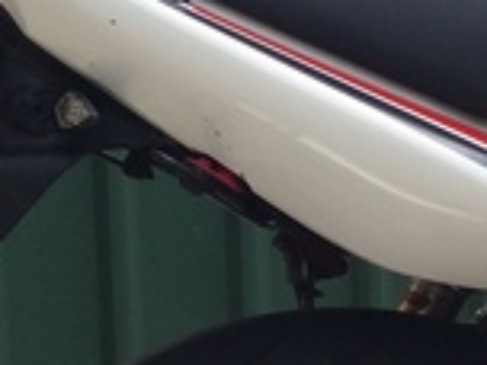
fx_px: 2223
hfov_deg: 11.8
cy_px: 435
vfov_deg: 9.3
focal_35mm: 158
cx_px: 782
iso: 32
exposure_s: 1/695
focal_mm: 4.12
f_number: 2.2
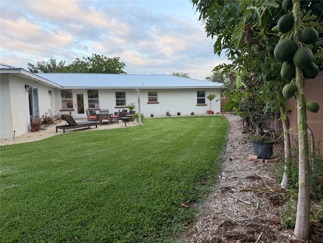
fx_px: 224
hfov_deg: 71.6
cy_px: 122
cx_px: 162
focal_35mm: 24
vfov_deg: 56.8
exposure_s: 1/323
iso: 80
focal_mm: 6.76
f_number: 1.78
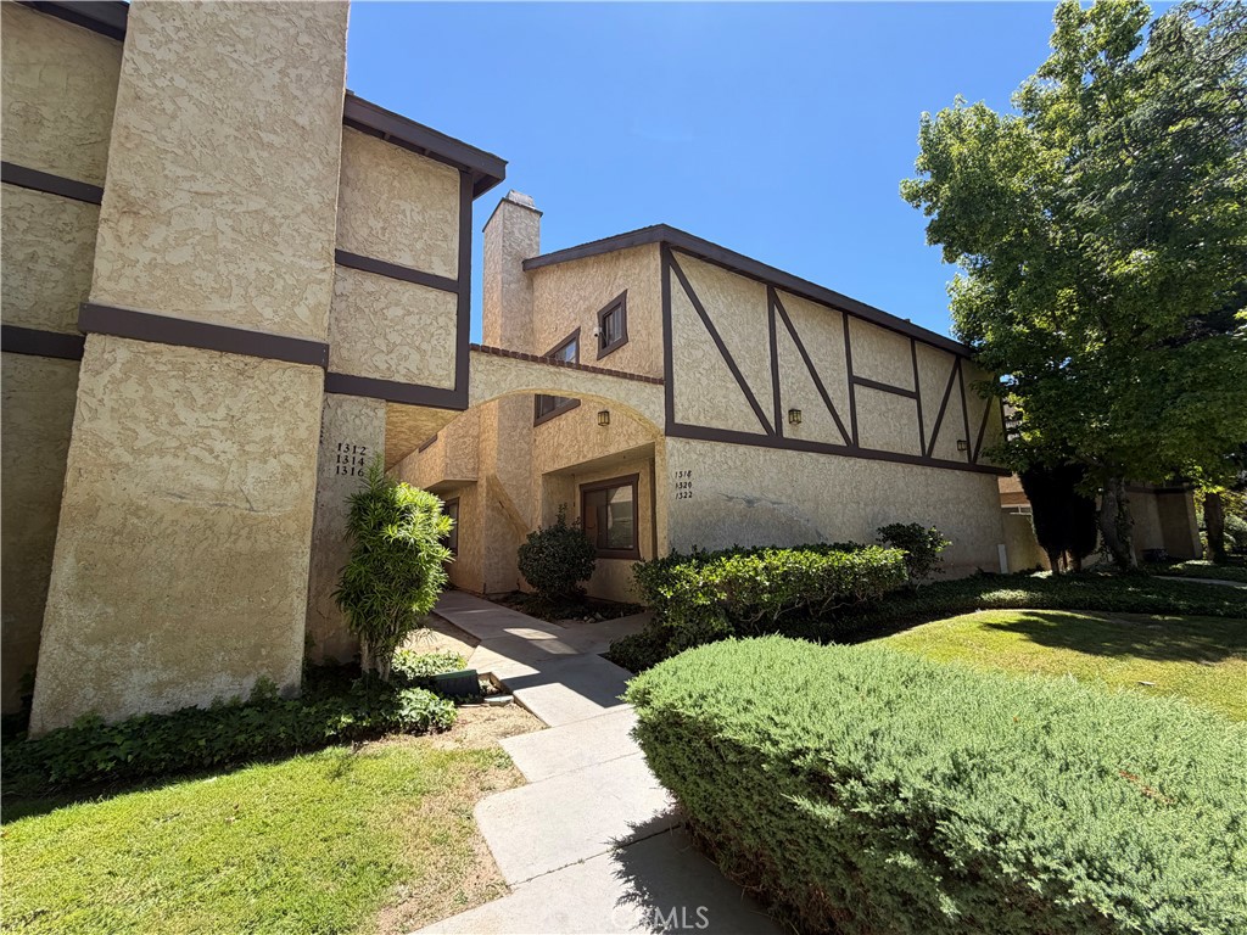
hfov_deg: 102.1
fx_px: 504
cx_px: 624
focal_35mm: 14
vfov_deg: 85.7
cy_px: 468
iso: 40
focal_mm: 2.22
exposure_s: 1/686
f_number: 2.2
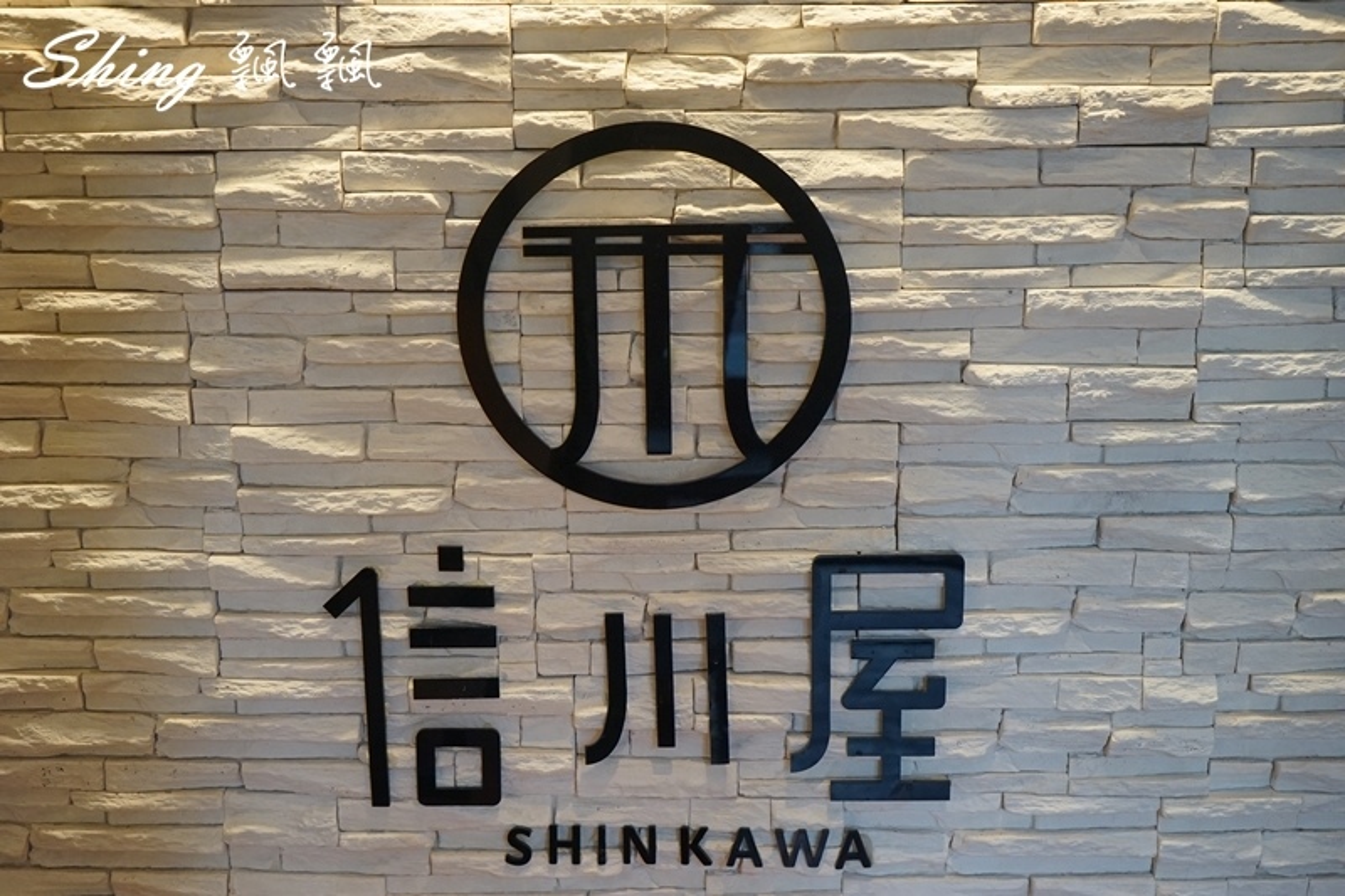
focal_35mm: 46
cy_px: 448
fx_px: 1718
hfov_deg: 42.8
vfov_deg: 29.2
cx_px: 672
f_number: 5
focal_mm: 46
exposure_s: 1/125
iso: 1250
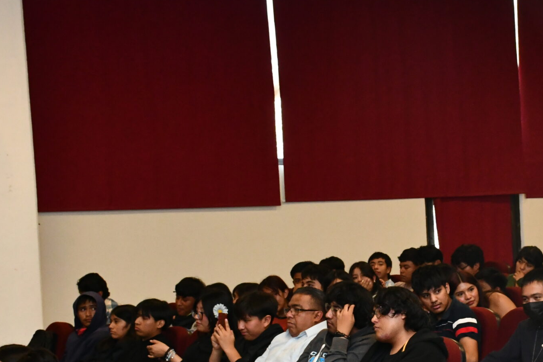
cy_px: 299
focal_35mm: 108
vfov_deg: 12.6
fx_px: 1629
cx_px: 452
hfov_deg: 18.7
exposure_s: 1/60
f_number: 10
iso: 3200
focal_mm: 38
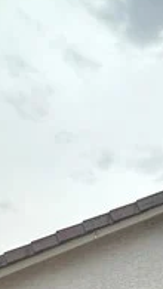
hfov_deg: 13.3
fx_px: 613
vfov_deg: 23.9
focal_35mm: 80
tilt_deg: +9.0
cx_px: 316
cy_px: 357
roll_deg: +0.0
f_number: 2.2
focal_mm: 2.22
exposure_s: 1/4000
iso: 50
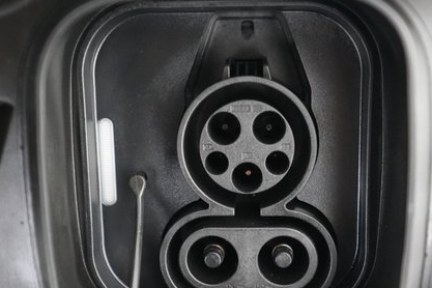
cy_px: 154
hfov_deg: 45.3
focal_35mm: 43
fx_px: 516
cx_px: 243
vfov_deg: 31.2
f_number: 2.8
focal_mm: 28
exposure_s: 1/40
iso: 12800
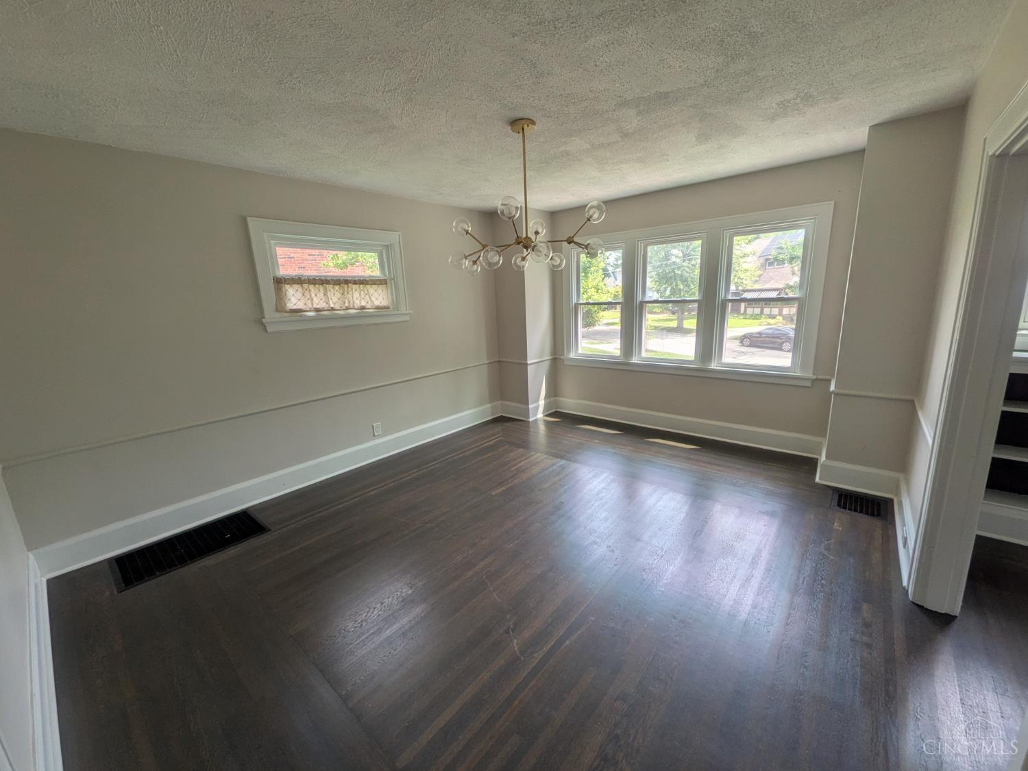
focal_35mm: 14
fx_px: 416
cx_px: 514
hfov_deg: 102.1
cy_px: 386
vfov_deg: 85.7
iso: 52
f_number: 2.2
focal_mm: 1.85
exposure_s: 1/140
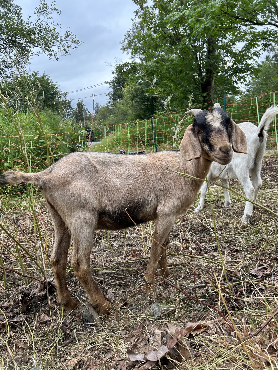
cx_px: 139
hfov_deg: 53.1
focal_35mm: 26
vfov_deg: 67.3
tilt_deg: -5.6
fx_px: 278
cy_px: 185
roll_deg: -1.5
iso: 50
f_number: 1.5
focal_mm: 5.7
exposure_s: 1/791
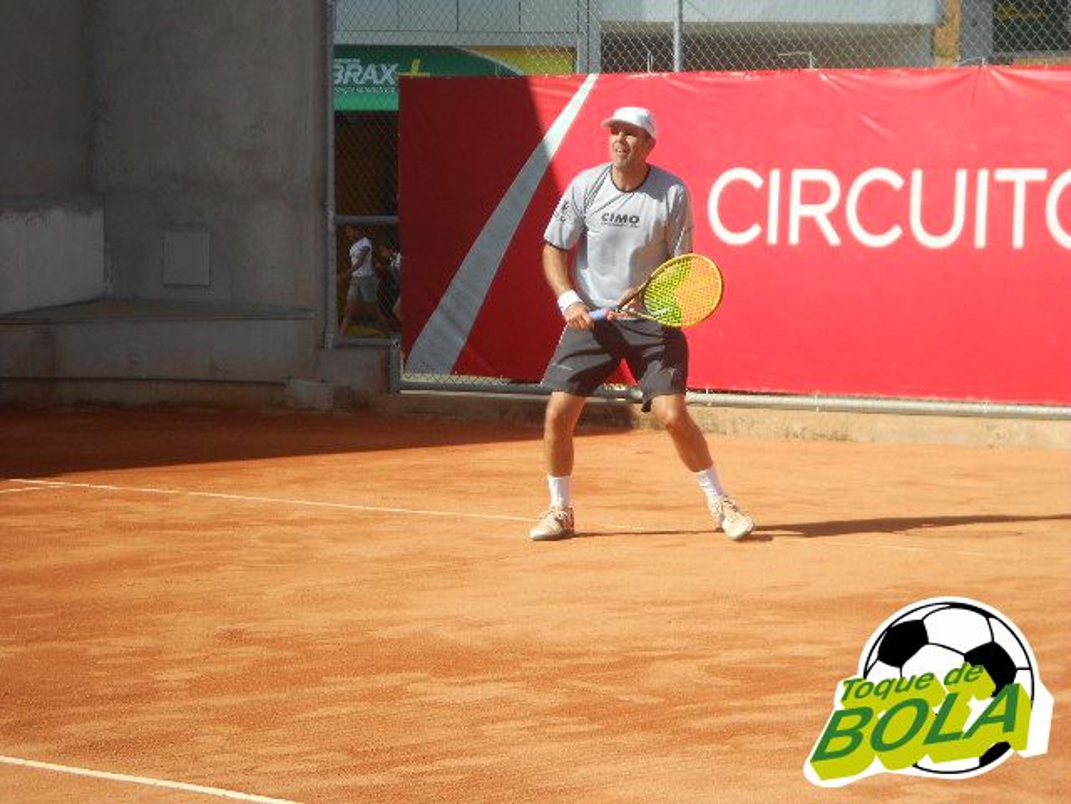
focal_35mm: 113
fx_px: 3496
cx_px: 536
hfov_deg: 17.4
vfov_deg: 13.1
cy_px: 402
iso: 80
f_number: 6
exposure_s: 1/250
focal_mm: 20.1
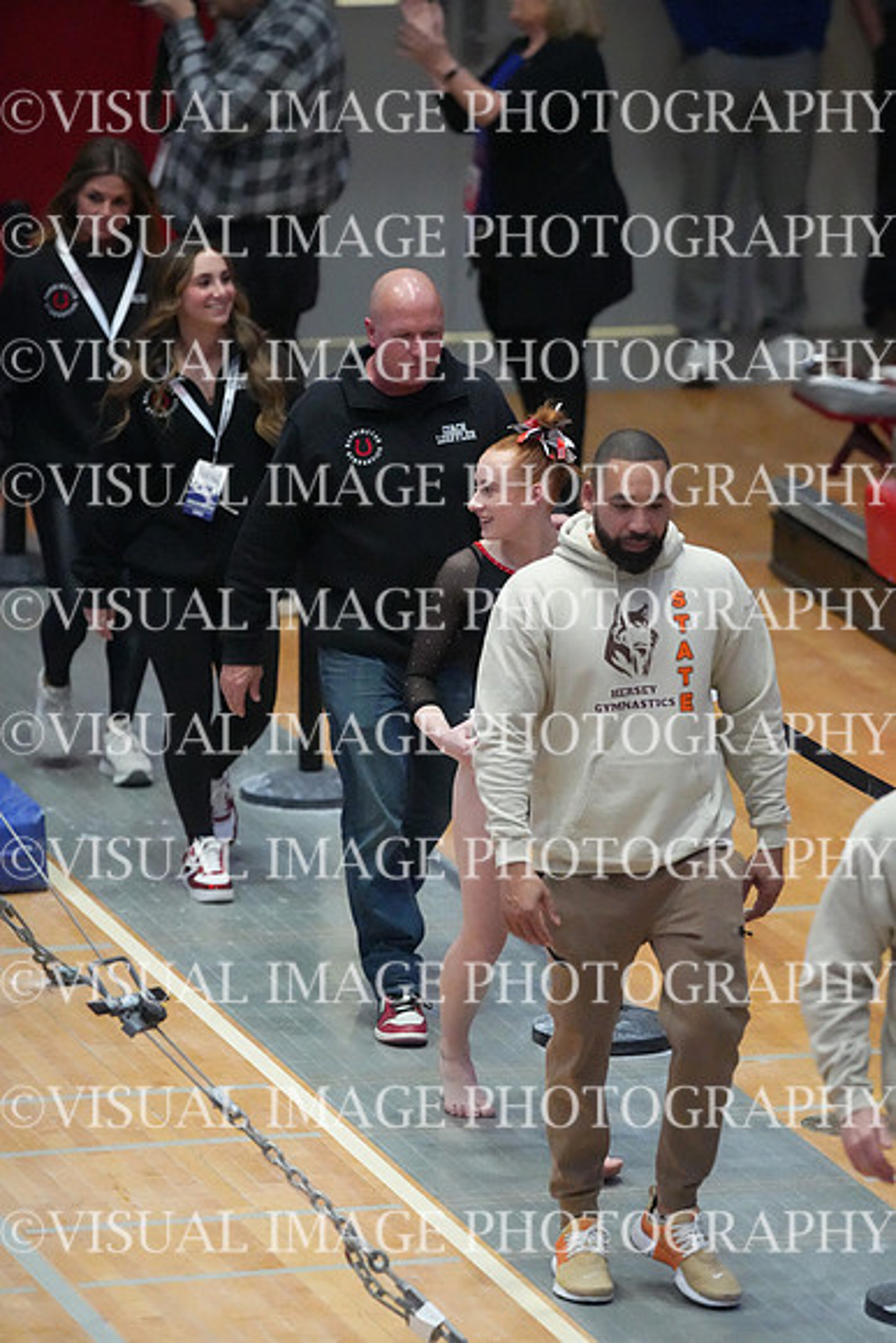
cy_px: 672
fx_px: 11192
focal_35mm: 300
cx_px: 448
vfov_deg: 6.9
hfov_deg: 4.6
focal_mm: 300
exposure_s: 1/1600
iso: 20000
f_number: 3.5
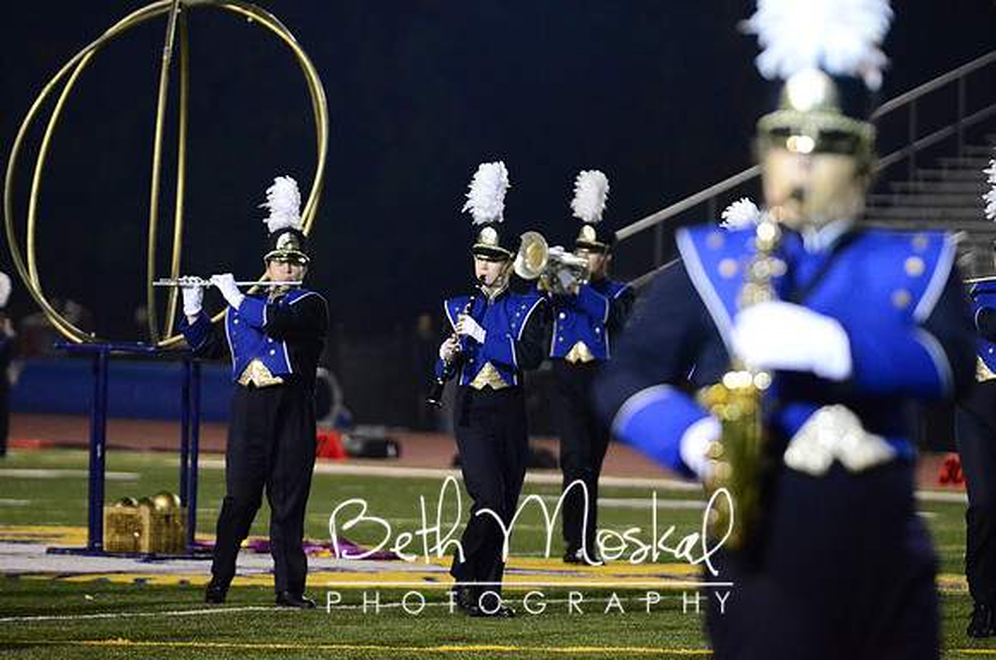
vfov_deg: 4.6
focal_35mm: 300
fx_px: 8282
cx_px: 498
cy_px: 330
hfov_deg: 6.9
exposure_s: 1/500
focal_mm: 200
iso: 6400
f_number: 2.8
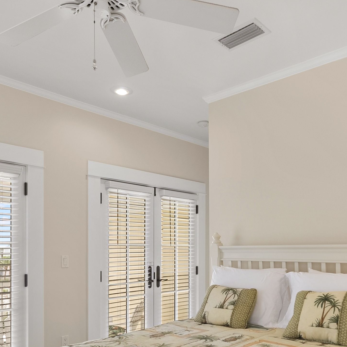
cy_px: 312
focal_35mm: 30
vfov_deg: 48.4
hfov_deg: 53.8
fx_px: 340
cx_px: 201
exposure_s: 1/4
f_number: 7.1
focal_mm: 12
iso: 250
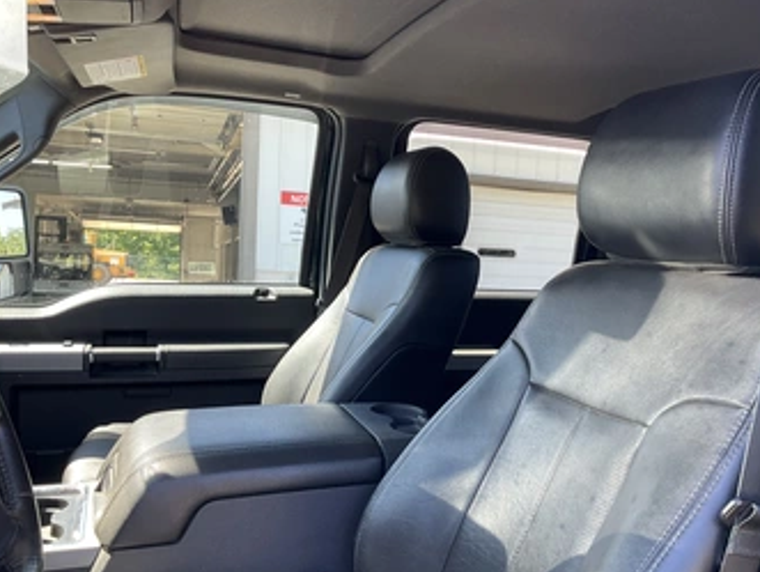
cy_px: 294
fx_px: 769
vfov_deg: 40.8
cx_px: 445
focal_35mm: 35
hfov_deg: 52.3
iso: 40
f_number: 1.8
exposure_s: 1/122
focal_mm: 3
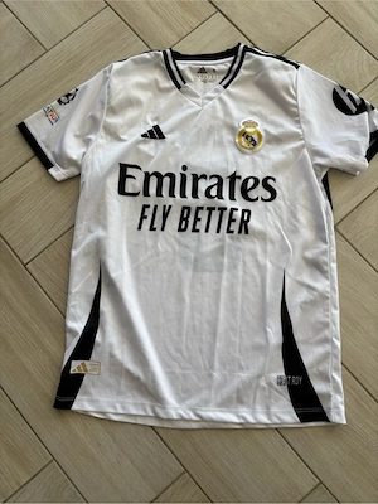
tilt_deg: -80.2
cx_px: 189
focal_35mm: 26
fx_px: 379
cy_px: 252
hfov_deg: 53.1
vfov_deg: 67.3
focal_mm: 5.96
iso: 40
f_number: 1.6
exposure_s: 1/172
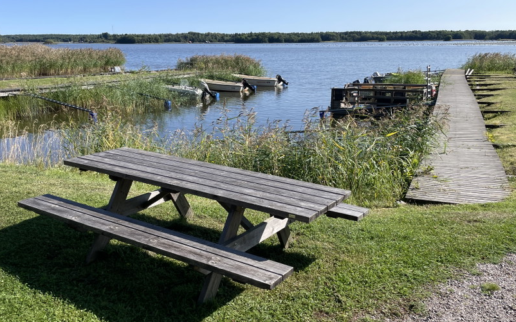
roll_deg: +0.6
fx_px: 464
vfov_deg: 38.3
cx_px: 249
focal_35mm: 33
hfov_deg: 58.1
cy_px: 170
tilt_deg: -17.4
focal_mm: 4.2
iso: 32
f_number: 1.6
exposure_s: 1/2817
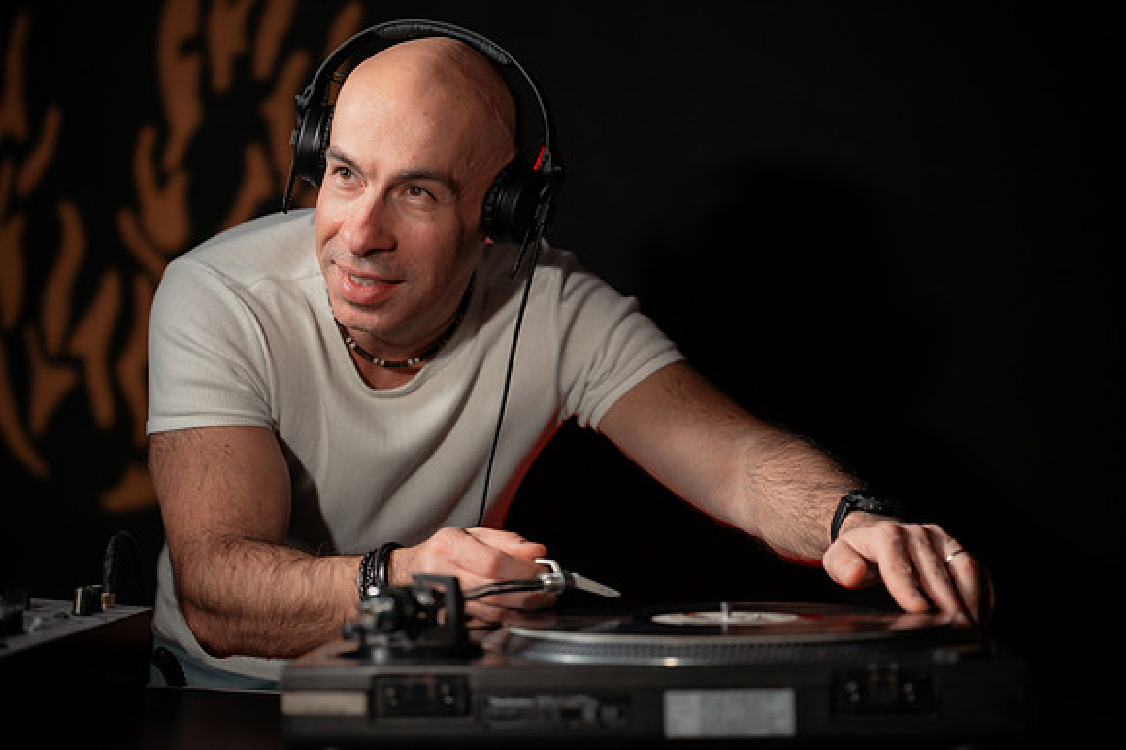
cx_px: 563
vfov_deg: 18.2
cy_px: 375
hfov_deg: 27.0
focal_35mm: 75
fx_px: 2344
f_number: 2.8
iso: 400
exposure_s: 1/125
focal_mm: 75
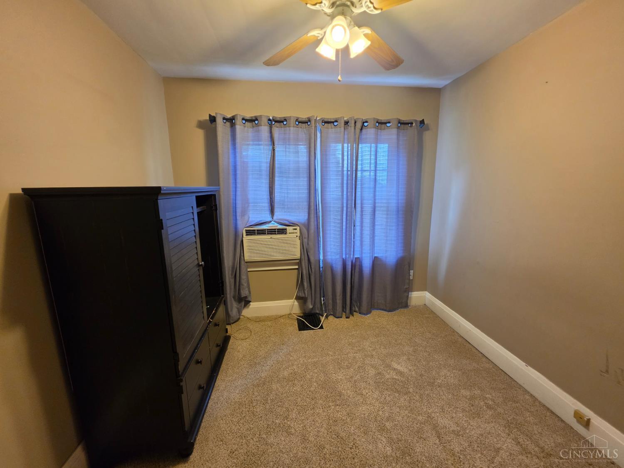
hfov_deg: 106.2
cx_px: 312
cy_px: 234
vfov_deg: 89.9
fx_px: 234
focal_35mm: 13
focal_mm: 2.2
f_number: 1.9
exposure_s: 1/60
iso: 160
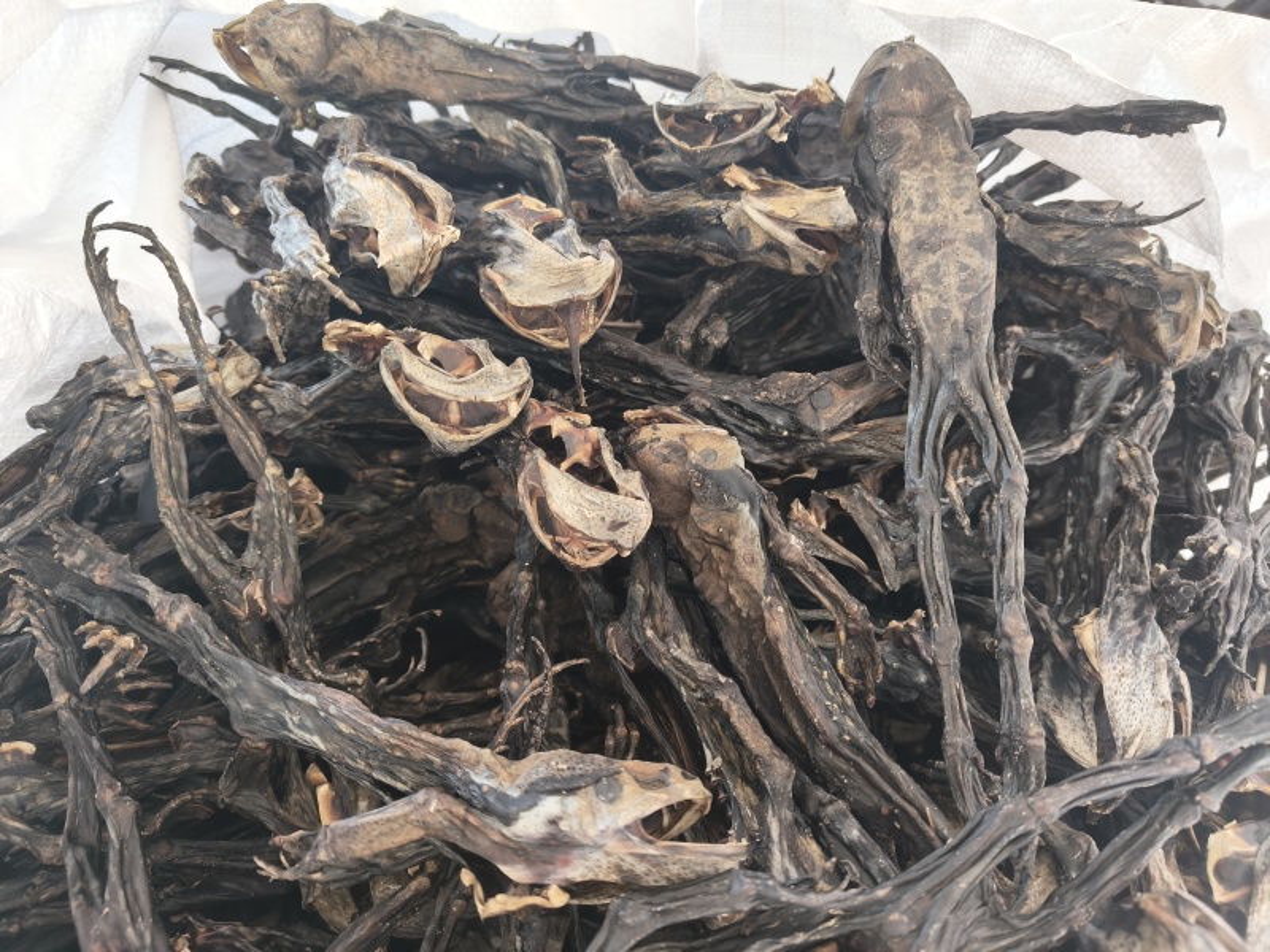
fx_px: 881
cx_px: 635
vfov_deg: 56.8
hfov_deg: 71.6
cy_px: 476
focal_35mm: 24
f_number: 1.8
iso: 200
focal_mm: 5.59
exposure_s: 1/100
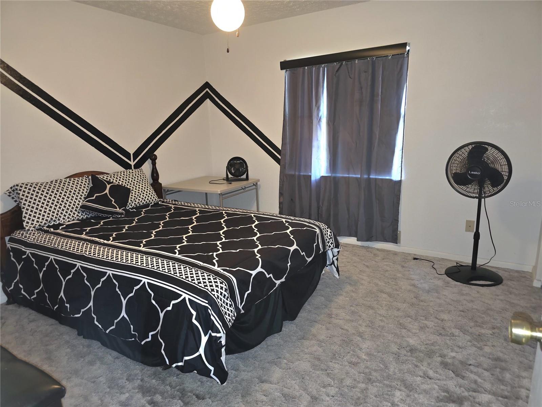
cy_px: 204
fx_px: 360
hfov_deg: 73.9
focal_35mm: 23
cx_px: 271
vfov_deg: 58.9
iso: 200
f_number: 1.7
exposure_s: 1/12
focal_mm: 6.3
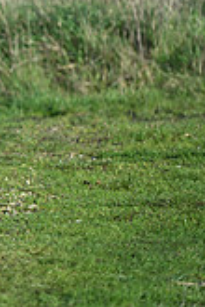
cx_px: -293
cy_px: -51
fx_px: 4048
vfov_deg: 4.3
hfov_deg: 2.9
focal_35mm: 474
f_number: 3.5
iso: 140
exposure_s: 1/1250
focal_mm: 135
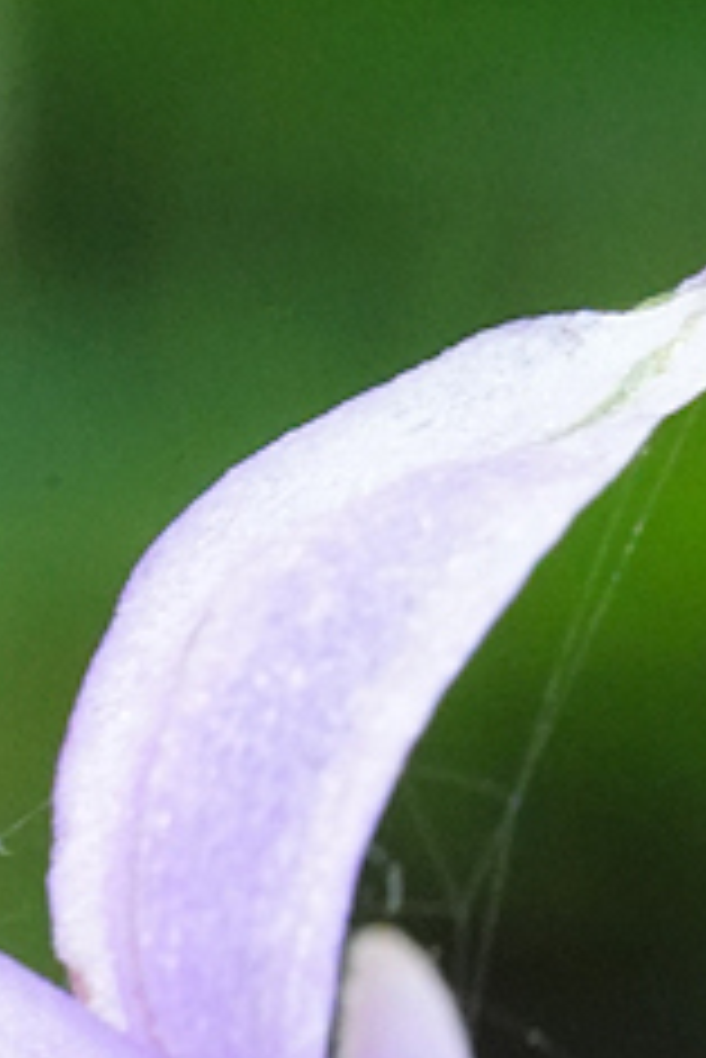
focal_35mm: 306
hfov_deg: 4.5
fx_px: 8988
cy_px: 1616
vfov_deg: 6.6
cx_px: 274
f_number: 16
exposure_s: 1/100
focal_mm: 90
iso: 5000
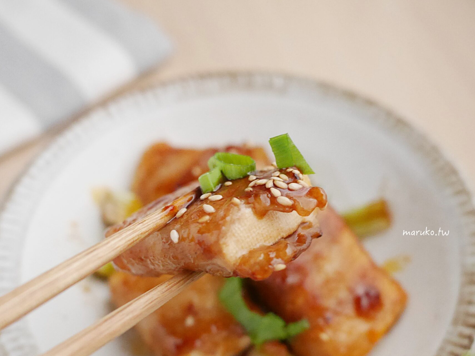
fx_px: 618
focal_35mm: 45
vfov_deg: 32.1
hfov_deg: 41.9
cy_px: 216
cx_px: 285
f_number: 2.5
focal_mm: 15
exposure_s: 1/40
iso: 3200
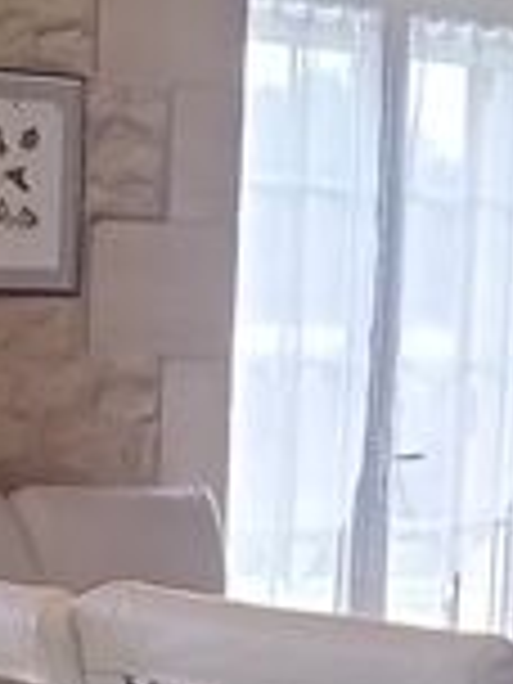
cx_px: 148
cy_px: 734
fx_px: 3122
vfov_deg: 12.3
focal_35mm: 158
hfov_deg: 9.4
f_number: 1.89
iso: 610
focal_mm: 5.89
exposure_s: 1/33.3
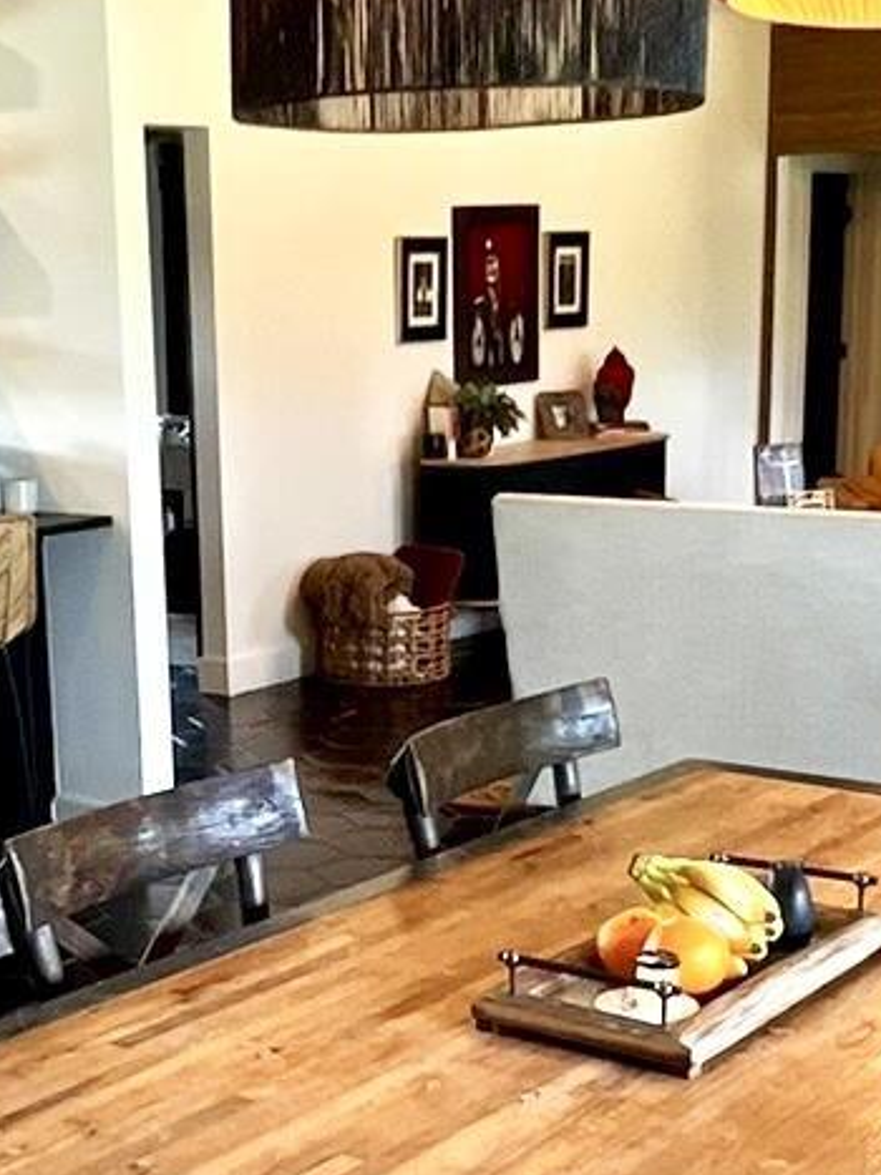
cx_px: 219
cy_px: 798
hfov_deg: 25.3
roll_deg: +2.1
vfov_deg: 33.4
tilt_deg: -13.3
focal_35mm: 57
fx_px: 1935
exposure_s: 1/60
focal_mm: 1.57
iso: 250
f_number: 1.8
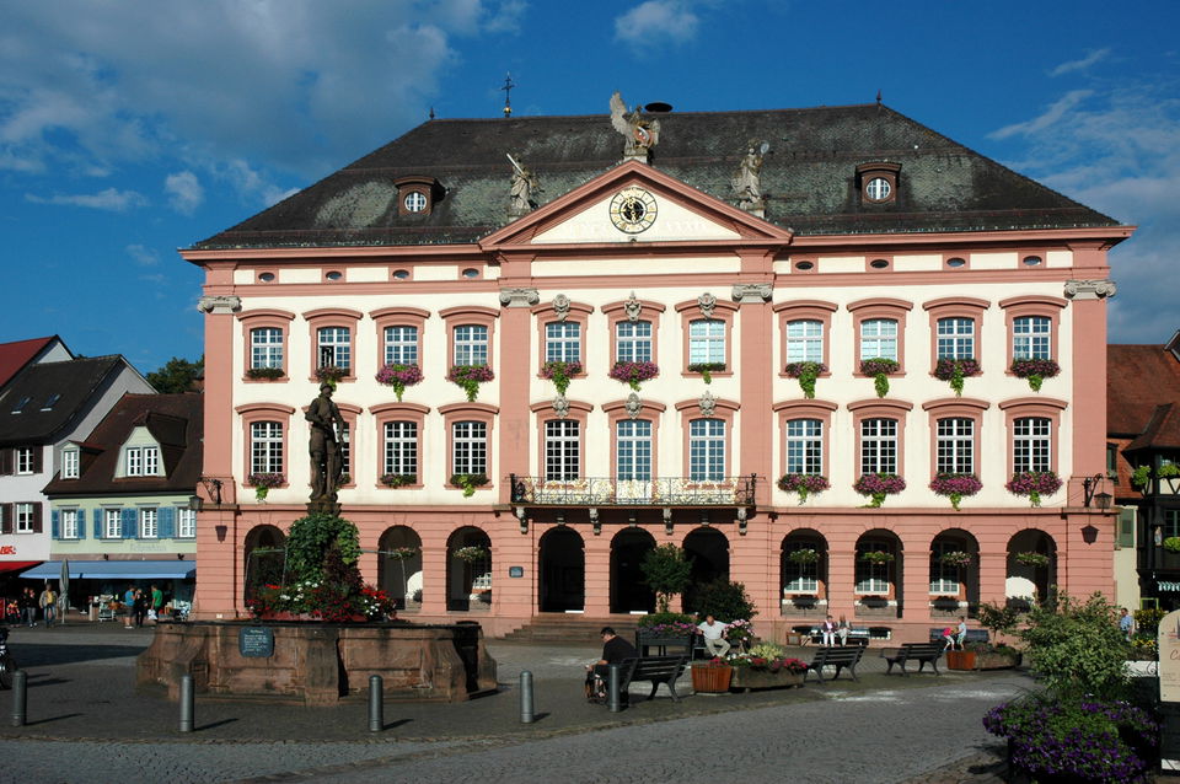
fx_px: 1326
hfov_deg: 48.0
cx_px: 590
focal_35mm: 40
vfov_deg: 32.9
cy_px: 392
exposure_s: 1/320
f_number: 10
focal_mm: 27
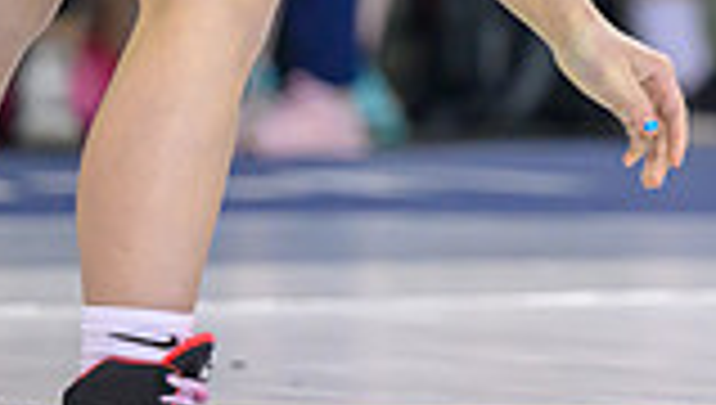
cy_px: -286
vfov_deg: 2.4
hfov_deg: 4.2
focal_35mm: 515
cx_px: 883
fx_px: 9792
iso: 2200
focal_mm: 135
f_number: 2.8
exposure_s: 1/800
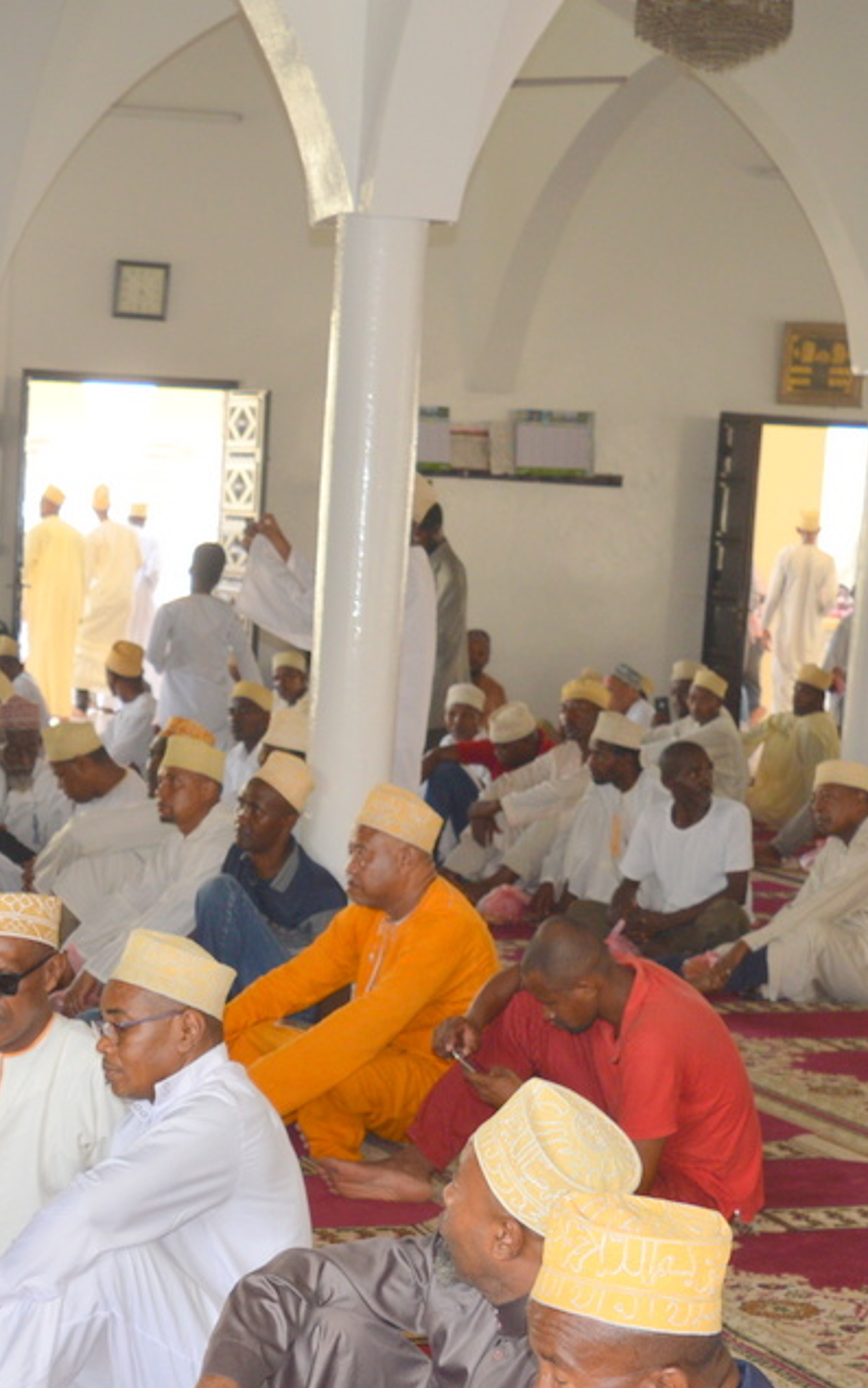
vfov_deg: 26.3
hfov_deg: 16.7
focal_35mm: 77
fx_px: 2914
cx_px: 68
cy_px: 1128
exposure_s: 1/125
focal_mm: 20
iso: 160
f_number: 4
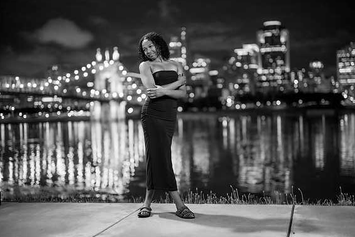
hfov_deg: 38.9
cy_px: 118
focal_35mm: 51
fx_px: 503
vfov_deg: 26.5
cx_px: 177
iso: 320
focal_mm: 50
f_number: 1.2
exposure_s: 1/50
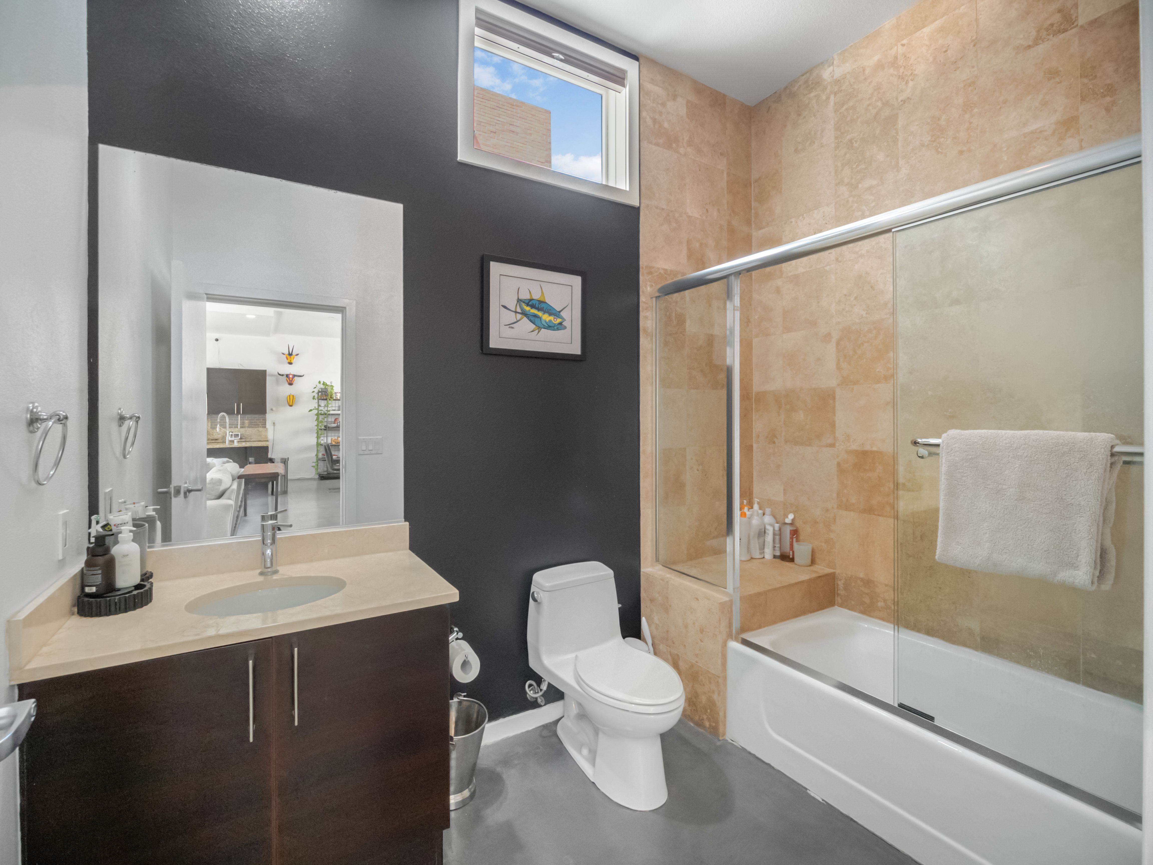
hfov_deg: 102.1
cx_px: 576
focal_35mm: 14
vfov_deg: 85.7
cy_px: 432
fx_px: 466
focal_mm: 7
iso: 3200
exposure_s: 1/60
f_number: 5
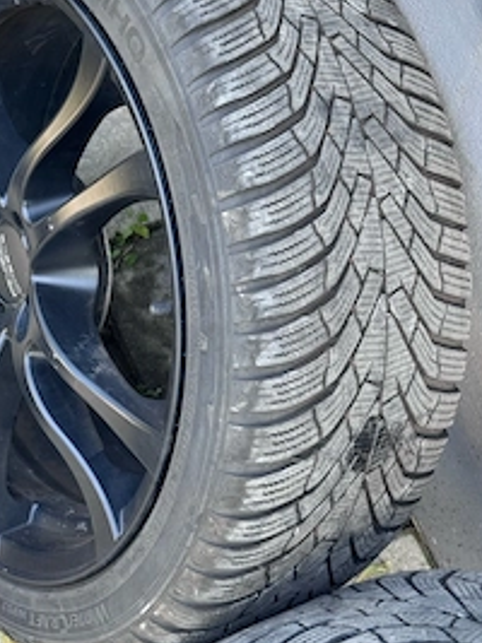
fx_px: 1338
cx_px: 186
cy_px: 197
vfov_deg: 26.8
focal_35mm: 72
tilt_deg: -62.9
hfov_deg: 20.4
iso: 64
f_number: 1.78
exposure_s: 1/121
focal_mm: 6.76
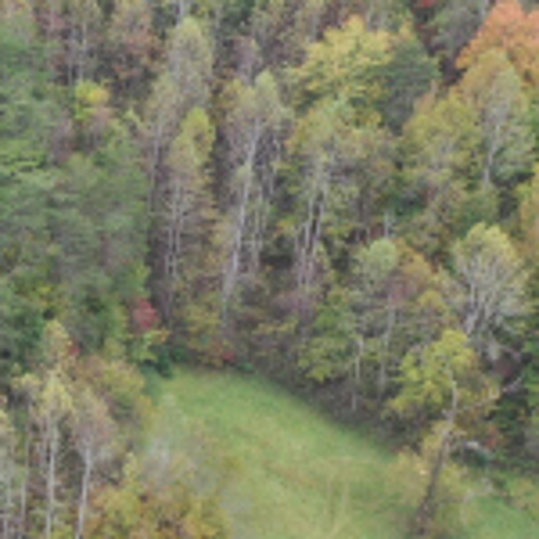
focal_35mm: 119
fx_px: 2096
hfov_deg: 13.4
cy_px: 614
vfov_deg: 14.3
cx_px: -370
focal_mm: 10.26
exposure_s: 1/30
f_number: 8
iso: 160
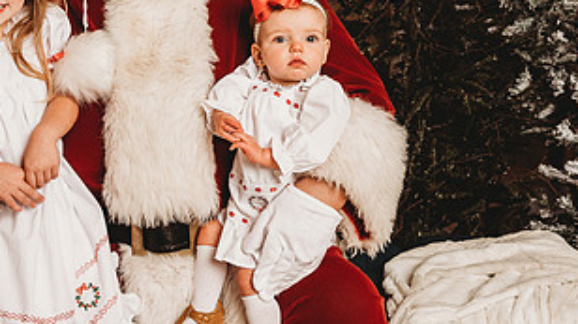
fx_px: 1011
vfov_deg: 17.7
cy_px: -11
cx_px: 191
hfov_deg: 31.6
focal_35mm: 66
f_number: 4
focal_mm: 30
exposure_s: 1/160
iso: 100
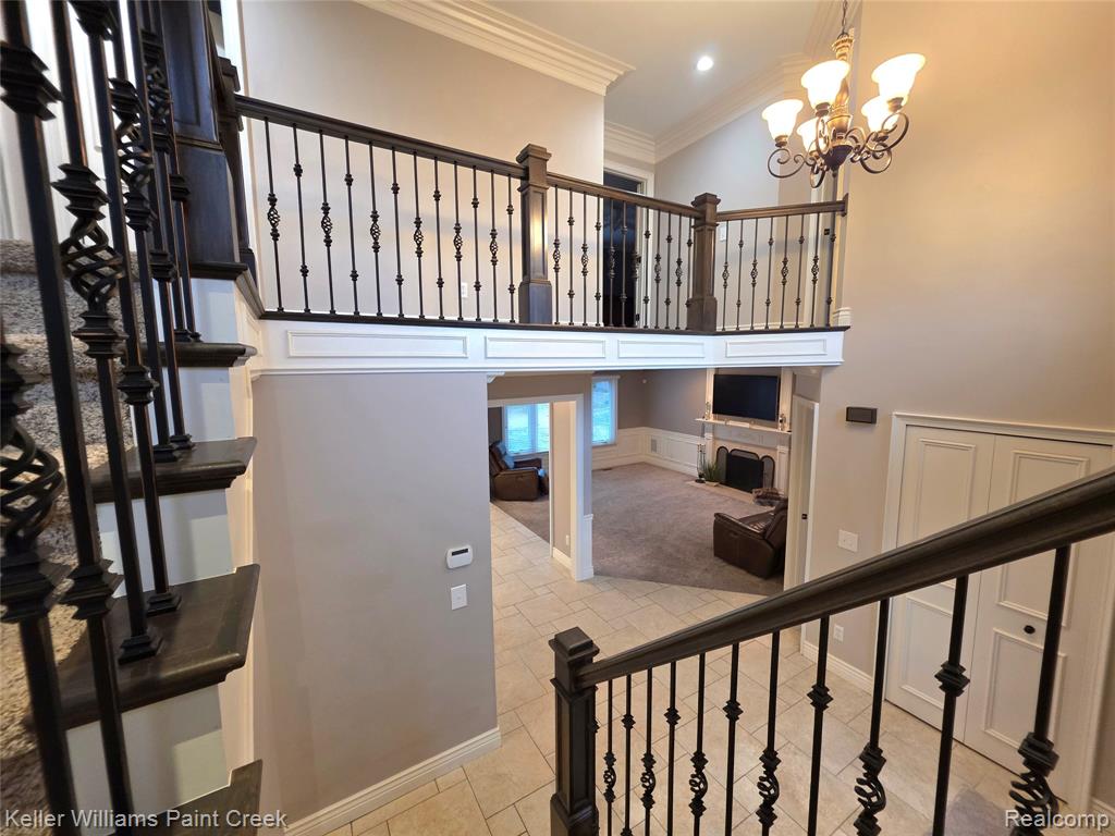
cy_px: 418
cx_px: 558
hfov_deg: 106.2
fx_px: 419
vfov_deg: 89.9
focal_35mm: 13
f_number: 1.9
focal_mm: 2.2
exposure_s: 1/60.2
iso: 320
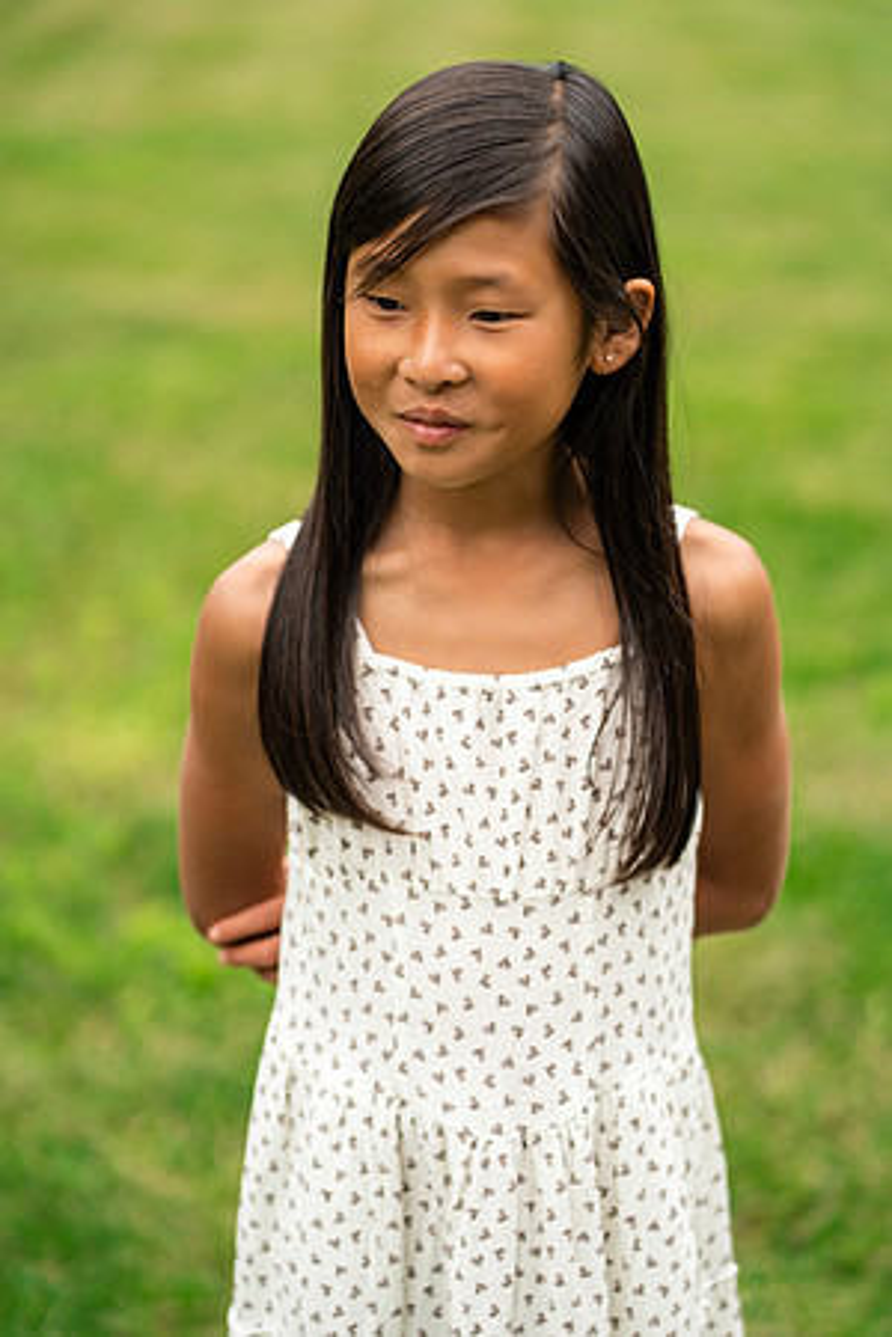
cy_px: 668
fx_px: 3159
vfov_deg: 23.9
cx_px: 446
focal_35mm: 85
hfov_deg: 16.1
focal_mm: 85
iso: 400
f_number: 2.5
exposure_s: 1/2000
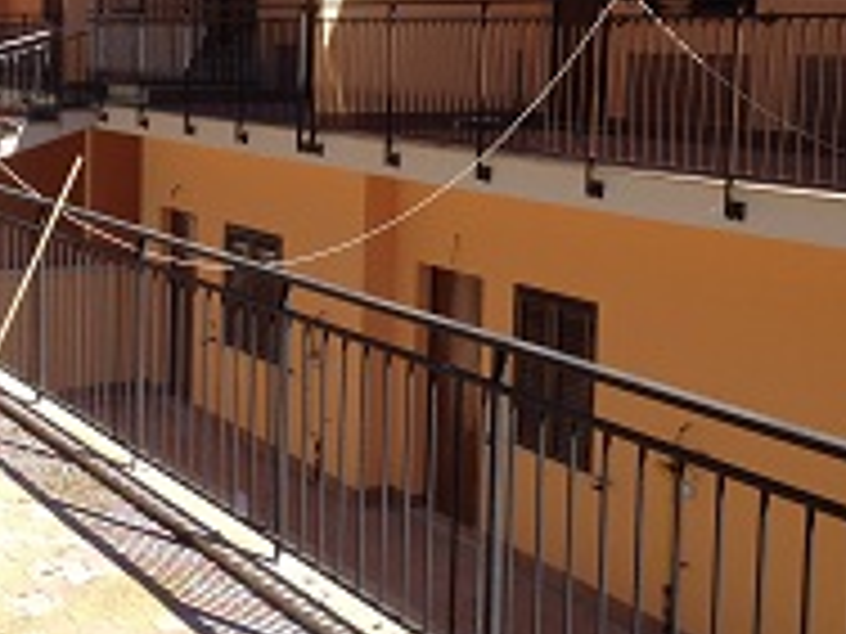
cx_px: 342
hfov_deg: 29.8
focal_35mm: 65
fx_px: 1589
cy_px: 180
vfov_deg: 22.4
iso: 64
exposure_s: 1/1082
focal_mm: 4.28
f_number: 2.4
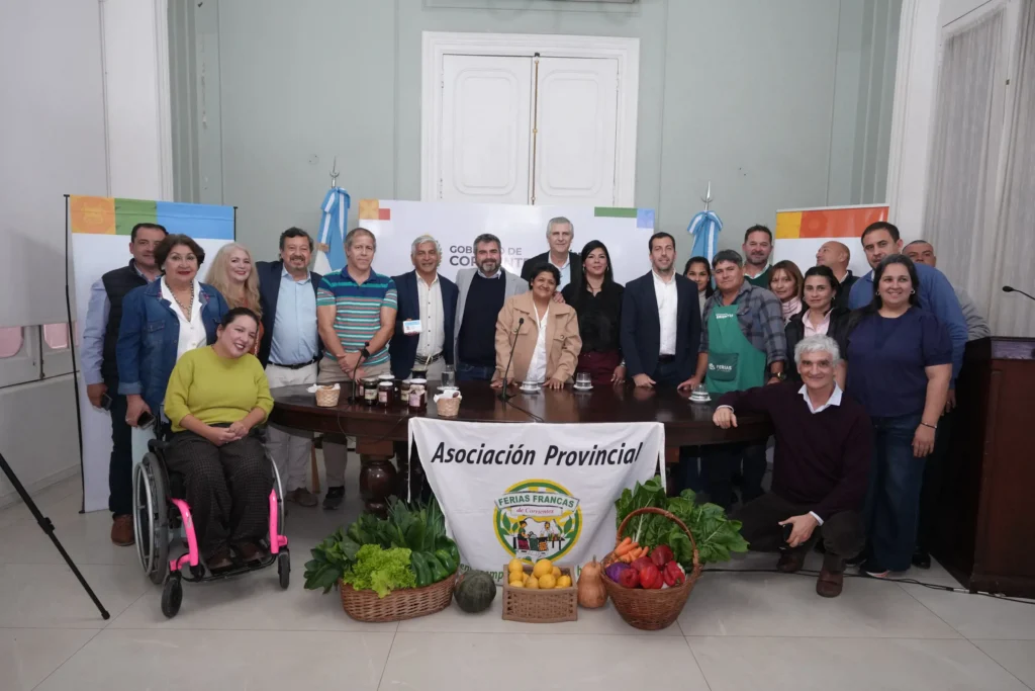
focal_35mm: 23
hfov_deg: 76.1
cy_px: 346
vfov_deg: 55.1
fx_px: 661
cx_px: 518
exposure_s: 1/80
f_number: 4
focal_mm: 23
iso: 2000
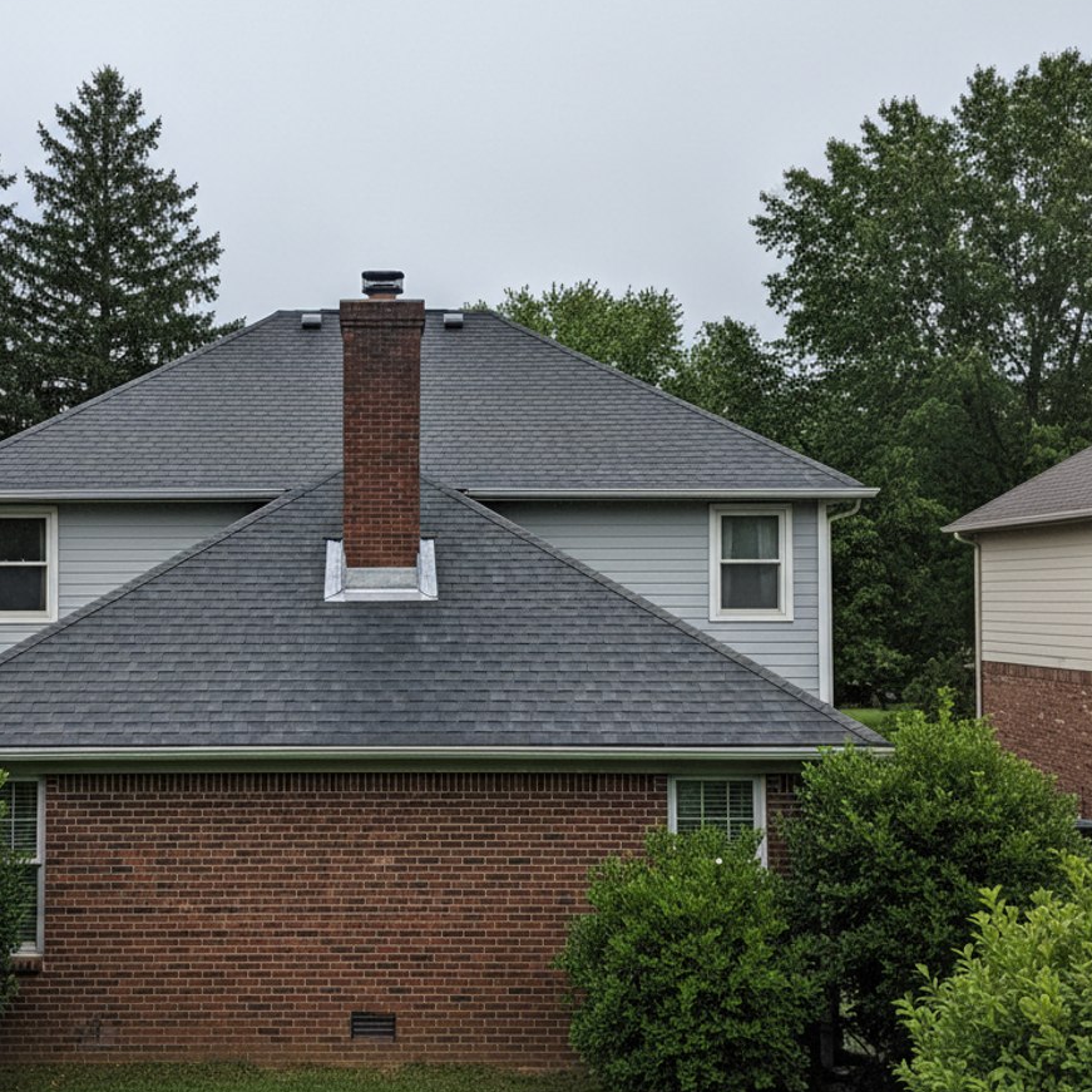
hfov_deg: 56.2
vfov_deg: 57.3
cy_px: 545
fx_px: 999
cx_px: 370
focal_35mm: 28
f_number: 1.8
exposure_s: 1/273
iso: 871
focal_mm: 6.4
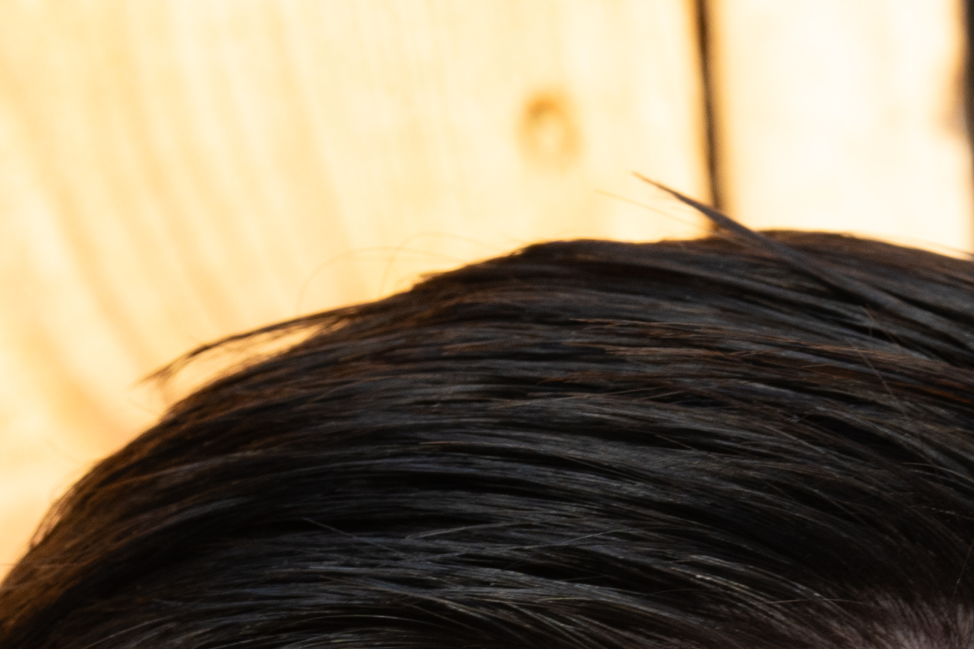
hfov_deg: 4.0
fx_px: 13769
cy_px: 1755
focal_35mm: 509
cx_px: 1639
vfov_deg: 2.7
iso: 100
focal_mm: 85
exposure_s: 1/100
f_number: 8
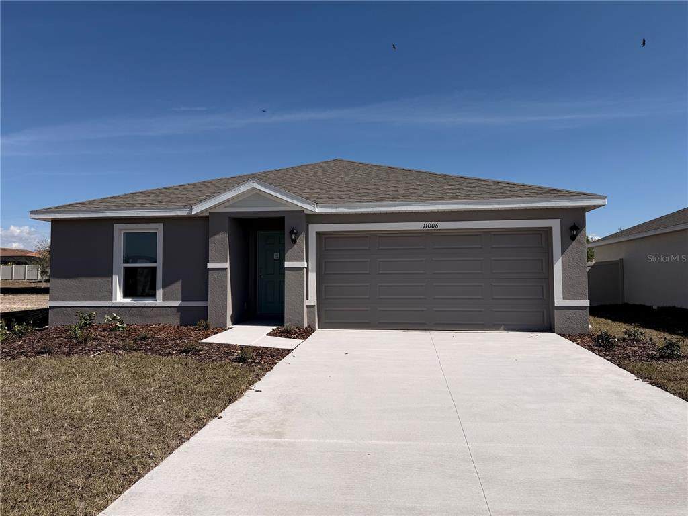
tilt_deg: +2.3
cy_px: 258
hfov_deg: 71.6
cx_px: 344
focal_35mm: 24
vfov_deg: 56.8
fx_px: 477
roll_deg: +0.7
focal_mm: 6.76
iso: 80
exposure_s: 1/9091
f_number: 1.78
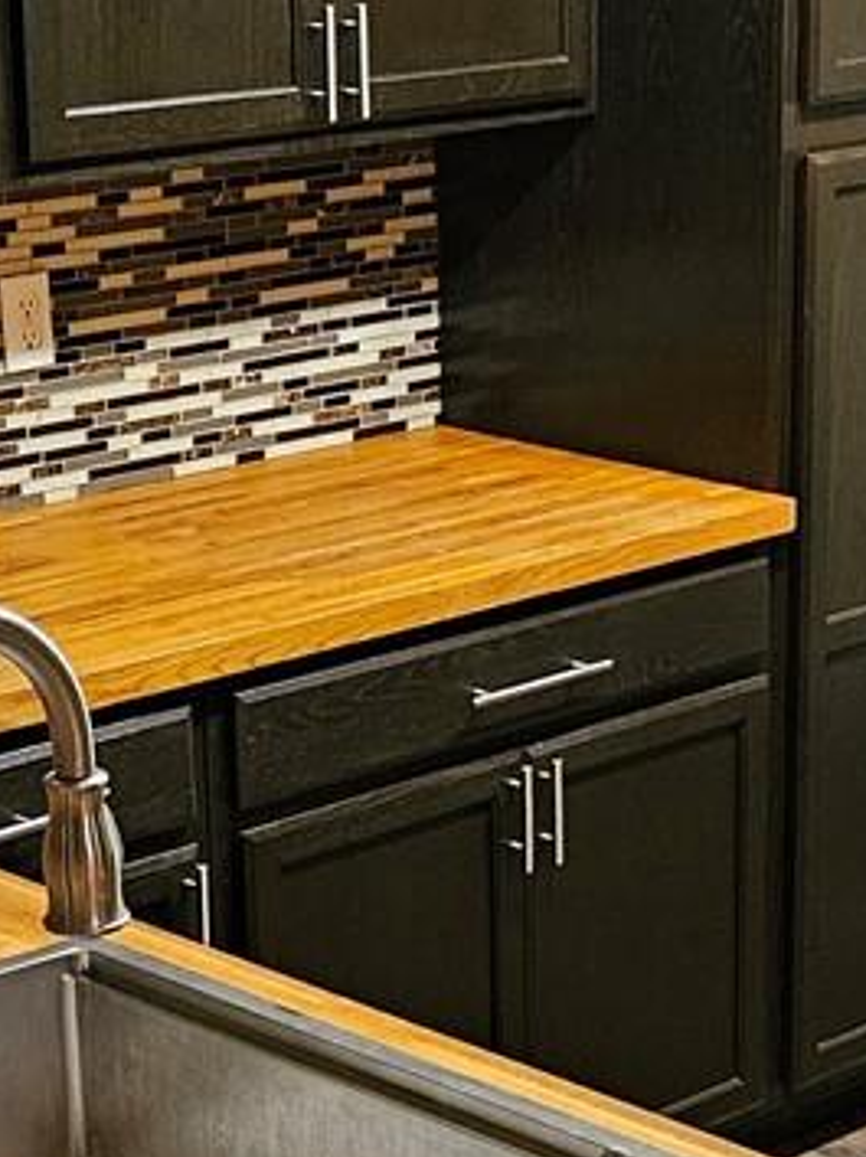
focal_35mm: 104
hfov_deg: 14.2
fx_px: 3473
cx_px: 595
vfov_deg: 18.8
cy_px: 807
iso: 500
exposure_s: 1/30
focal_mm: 5.4
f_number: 1.8
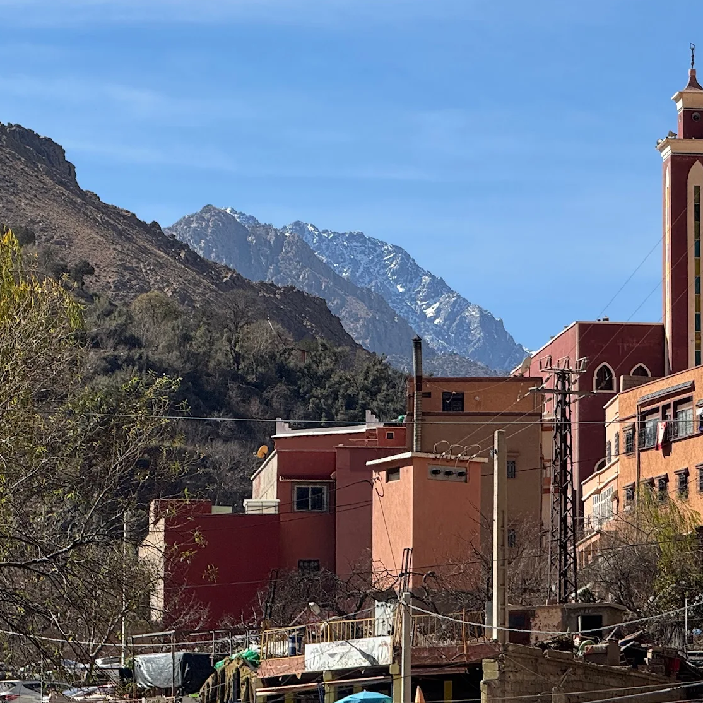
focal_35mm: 195
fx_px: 4480
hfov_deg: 9.0
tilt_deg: +9.7
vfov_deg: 9.0
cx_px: 524
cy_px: 254
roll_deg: -0.6
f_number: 2.8
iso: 50
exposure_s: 1/1650
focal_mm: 15.66
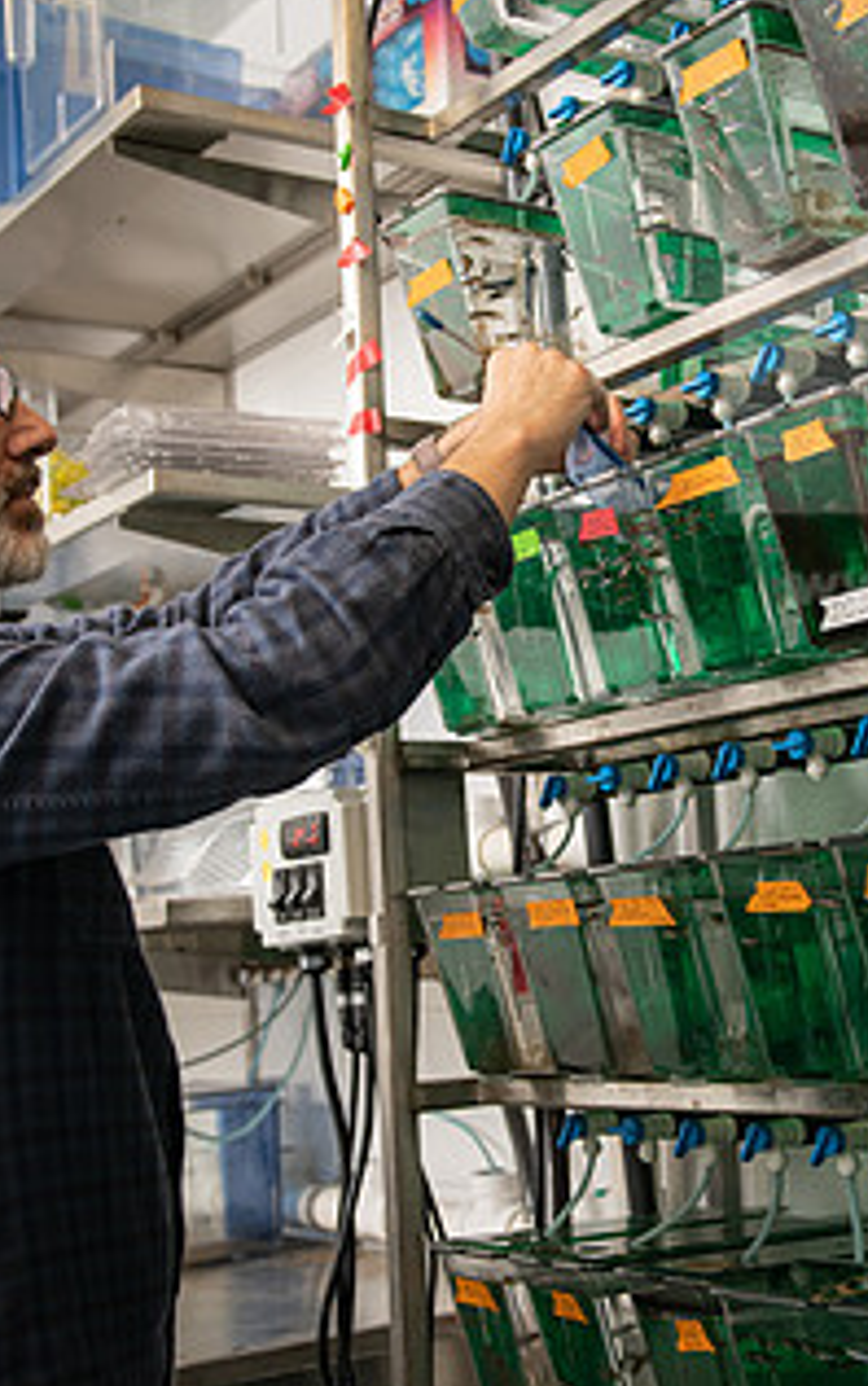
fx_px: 2191
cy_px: 678
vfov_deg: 35.1
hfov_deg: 22.3
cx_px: 592
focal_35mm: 58
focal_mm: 31
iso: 160
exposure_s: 1/125
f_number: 3.5
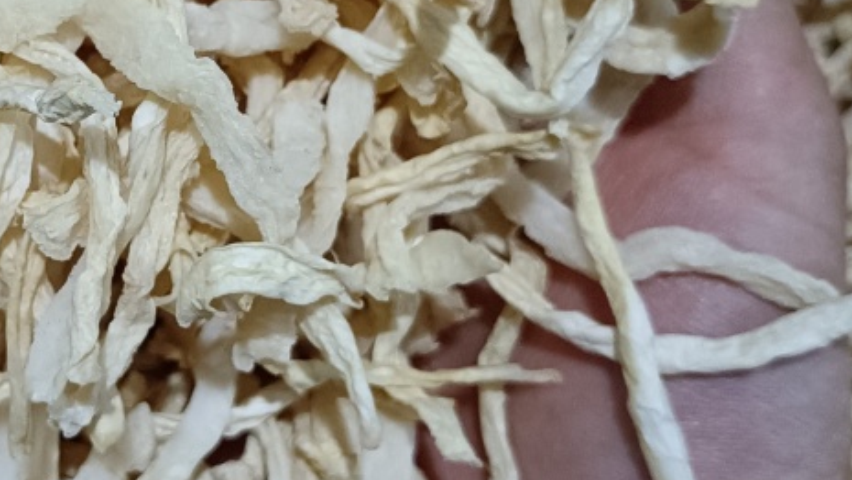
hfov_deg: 31.4
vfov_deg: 18.4
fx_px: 1469
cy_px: 115
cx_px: 161
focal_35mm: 65
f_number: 1.8
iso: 3736
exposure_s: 1/33.3
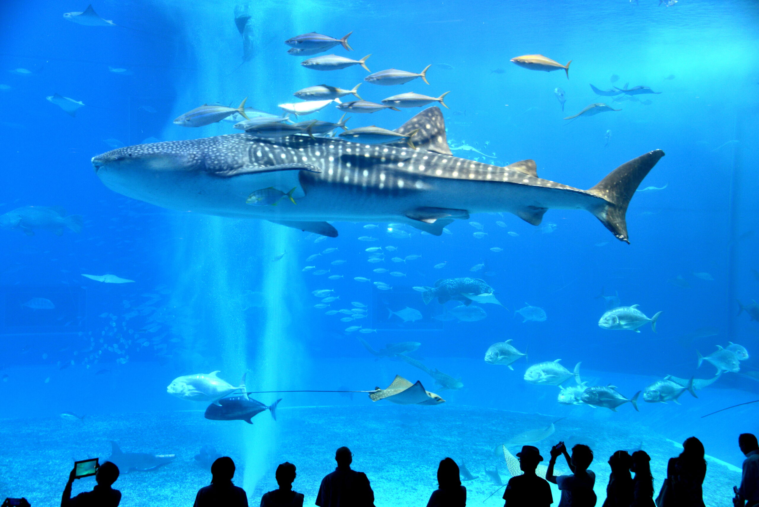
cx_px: 380
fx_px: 1012
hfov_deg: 41.1
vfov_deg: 28.1
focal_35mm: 48
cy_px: 254
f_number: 4.2
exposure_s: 1/40
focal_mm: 48
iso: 1250
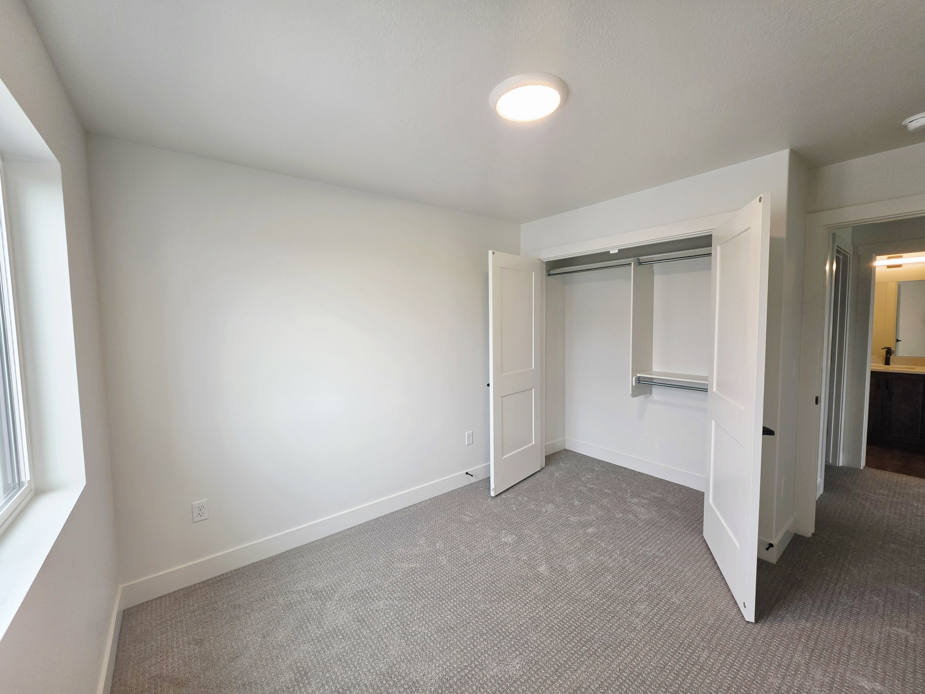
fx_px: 347
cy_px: 347
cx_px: 462
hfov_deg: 106.2
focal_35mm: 13
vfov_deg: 89.9
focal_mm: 2.2
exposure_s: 1/120
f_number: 1.9
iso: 50
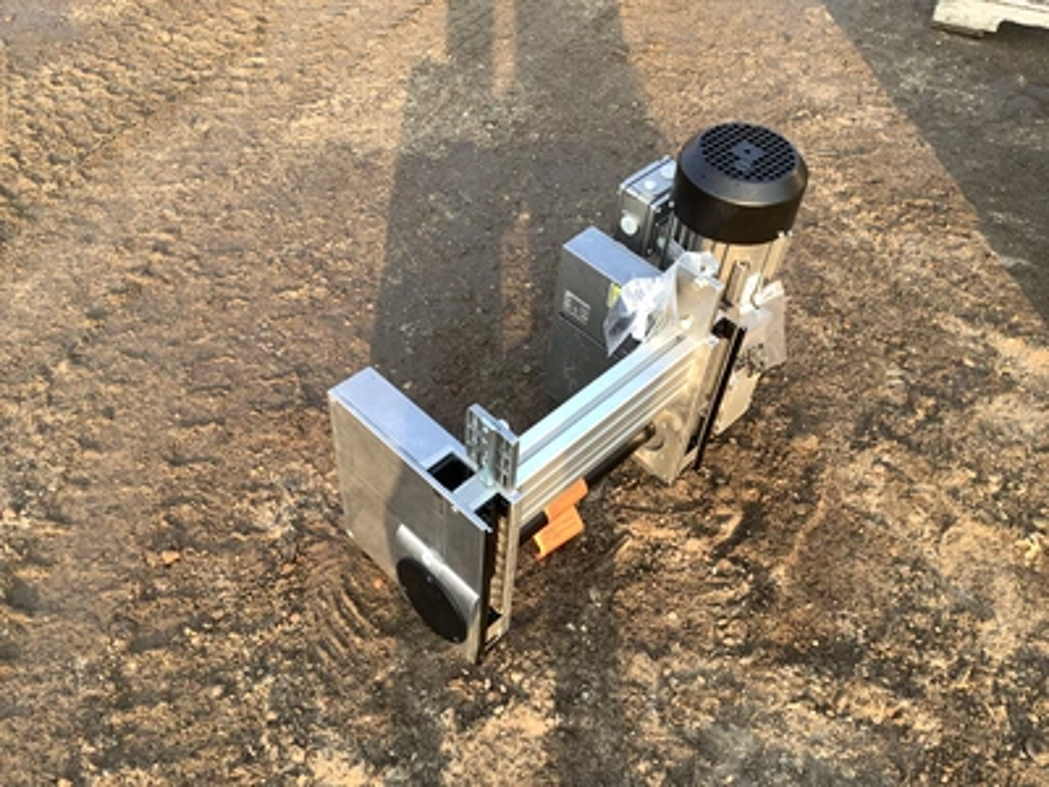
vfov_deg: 45.4
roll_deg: -3.0
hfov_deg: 58.4
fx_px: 939
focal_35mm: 31
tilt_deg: -42.4
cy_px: 394
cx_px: 524
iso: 25
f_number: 2.4
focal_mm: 3.3
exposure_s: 1/100
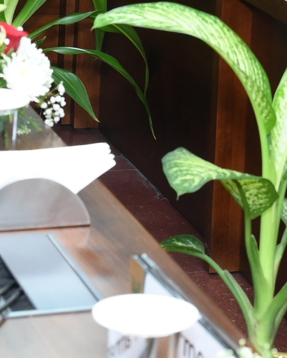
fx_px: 1742
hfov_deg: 9.4
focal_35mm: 164
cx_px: 272
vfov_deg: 11.3
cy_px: -173
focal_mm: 37
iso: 2500
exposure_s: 1/125
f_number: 6.3
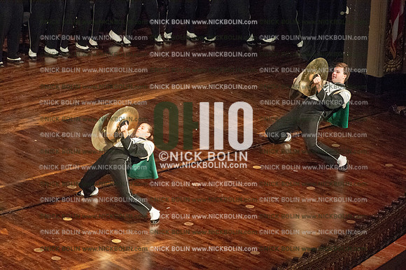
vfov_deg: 6.9
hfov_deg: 10.3
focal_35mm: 200
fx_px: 2254
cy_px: 135
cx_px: 203
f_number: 5.6
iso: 8000
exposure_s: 1/500
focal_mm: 200
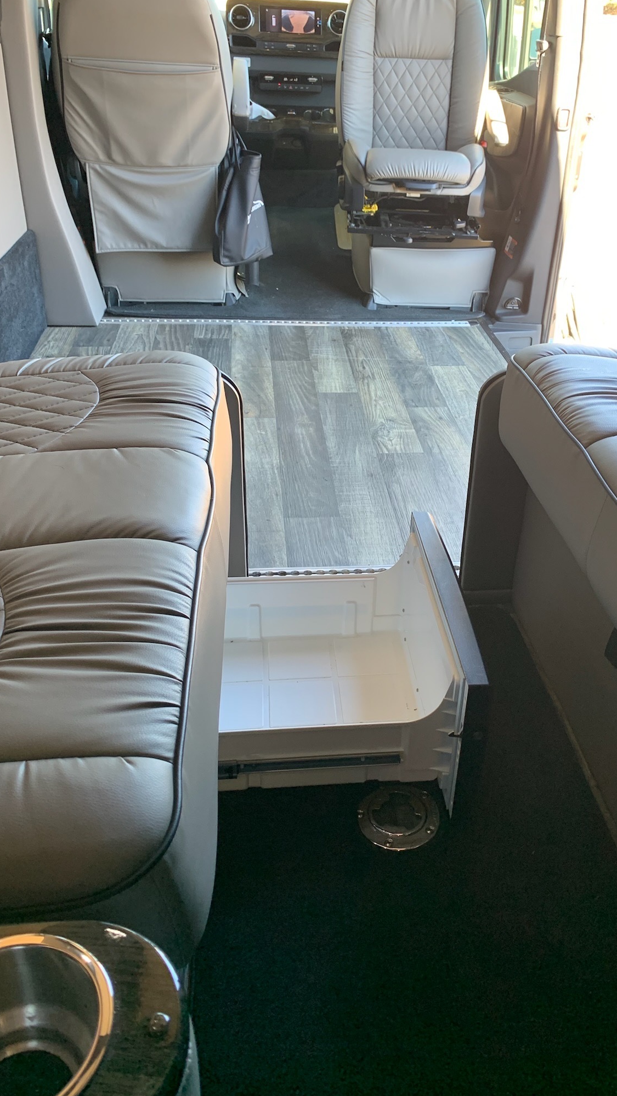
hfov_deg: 40.0
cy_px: 540
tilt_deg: -30.5
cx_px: 374
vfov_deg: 66.1
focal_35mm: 29
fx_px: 843
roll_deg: -0.1
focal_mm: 4.25
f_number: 1.8
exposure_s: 1/79
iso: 100
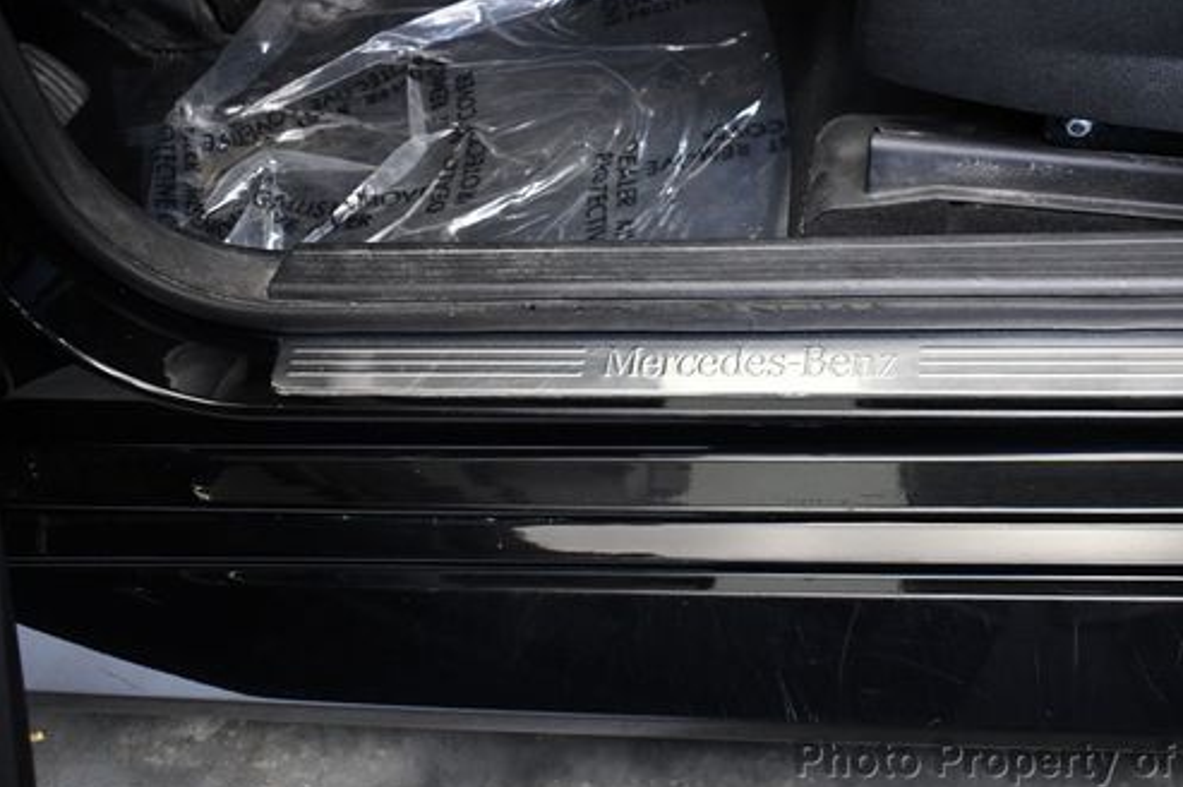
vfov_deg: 27.9
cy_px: 293
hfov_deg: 40.7
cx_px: 765
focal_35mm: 48
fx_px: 1576
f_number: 4
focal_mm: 25
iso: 3200
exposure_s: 1/60
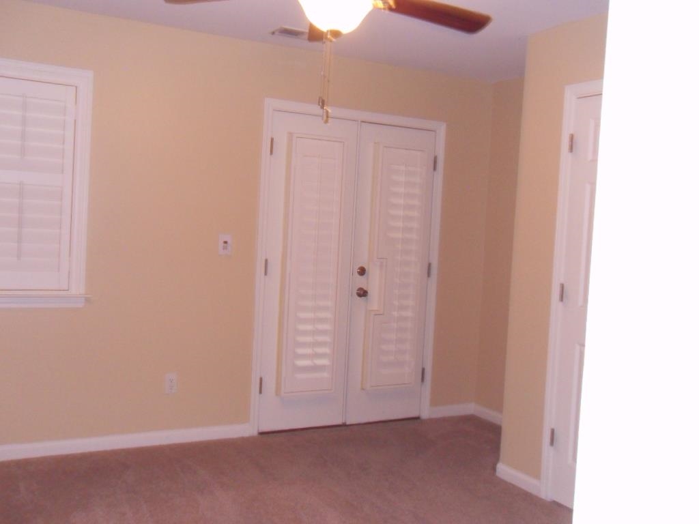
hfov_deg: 52.6
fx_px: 707
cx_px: 350
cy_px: 262
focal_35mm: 35
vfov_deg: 40.7
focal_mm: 6.3
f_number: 3.5
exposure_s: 1/45
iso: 400
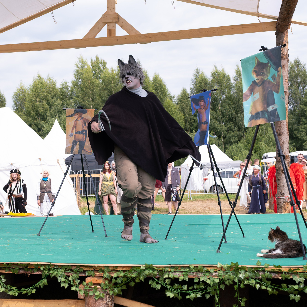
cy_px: 153
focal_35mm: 58
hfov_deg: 29.5
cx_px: 119
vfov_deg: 29.6
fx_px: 582
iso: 200
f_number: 4
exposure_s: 1/800
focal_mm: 30.2
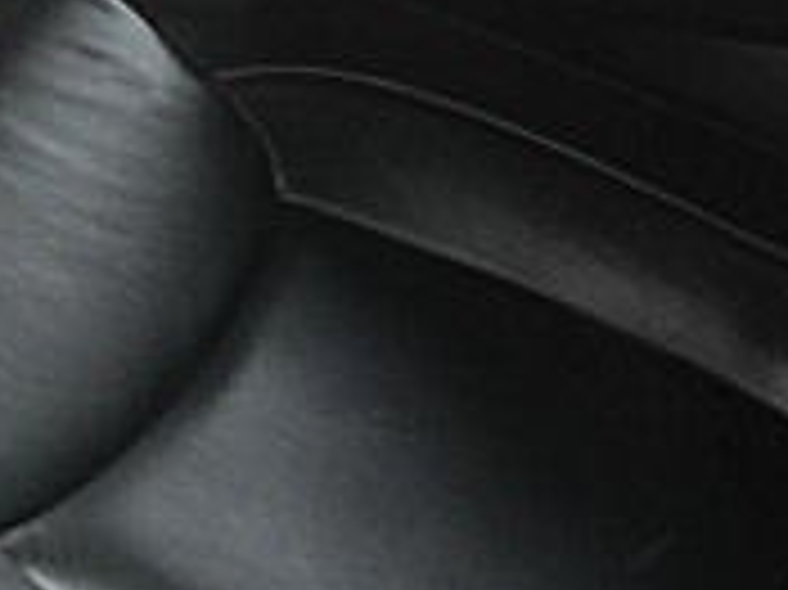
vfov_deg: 10.9
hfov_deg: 14.8
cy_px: -239
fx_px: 3003
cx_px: 90
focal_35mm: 132
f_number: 2.8
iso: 50
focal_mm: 6.3
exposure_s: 1/100
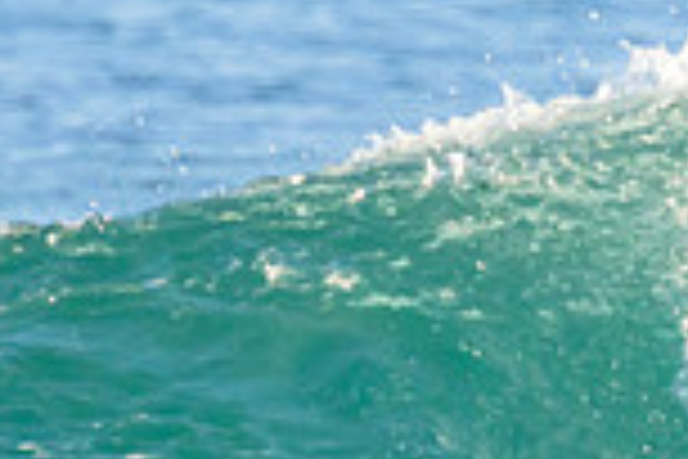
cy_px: 560
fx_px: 61265
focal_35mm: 3206
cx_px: 695
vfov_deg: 0.4
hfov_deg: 0.6
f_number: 11
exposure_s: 1/2000
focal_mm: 700
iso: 1800
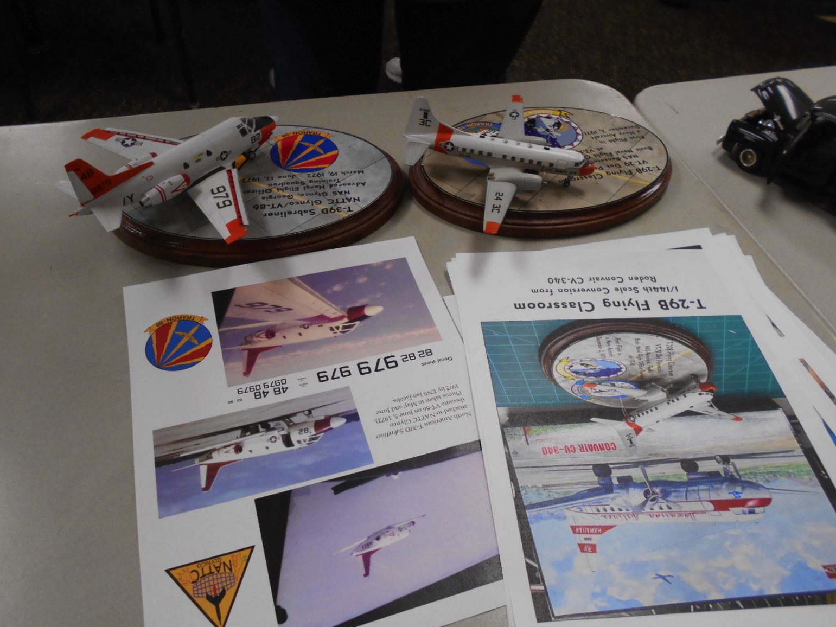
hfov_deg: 65.3
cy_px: 310
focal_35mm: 27
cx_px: 413
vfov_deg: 51.4
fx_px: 652
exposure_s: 1/60
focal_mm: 4.6
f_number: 3.2
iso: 250
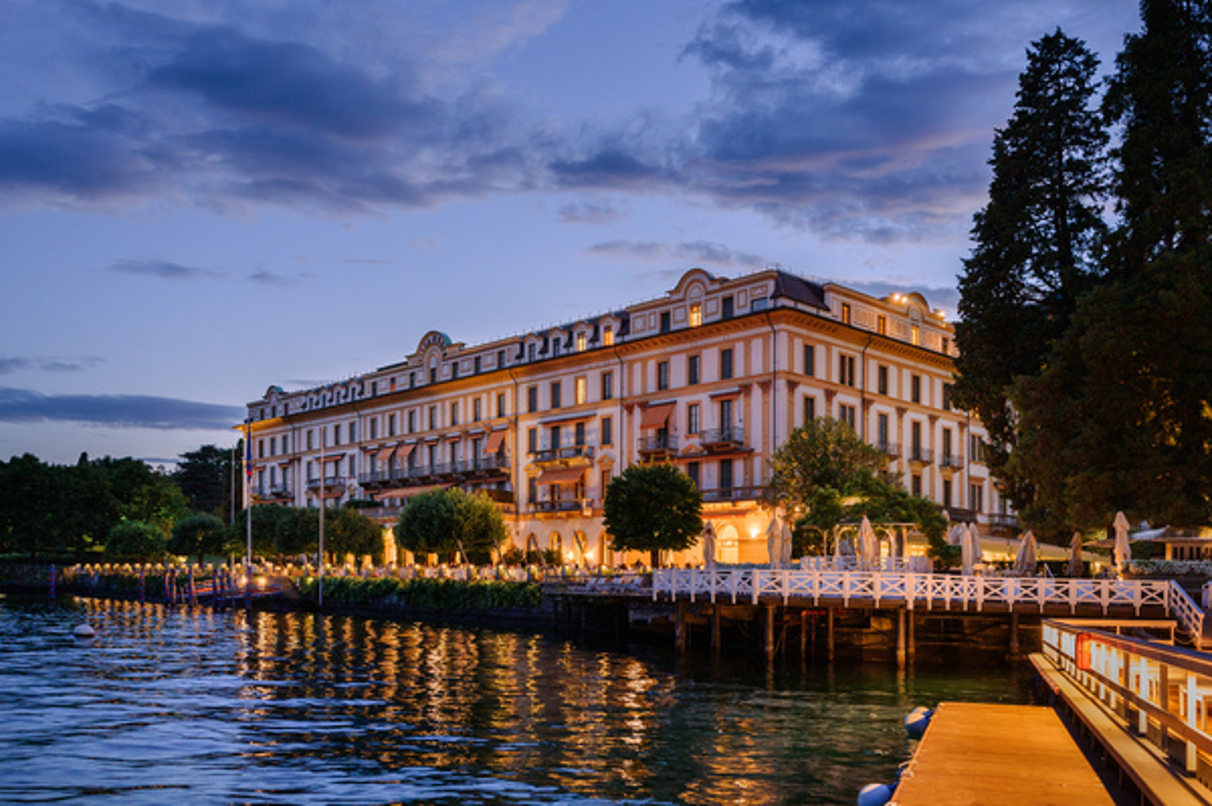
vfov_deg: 43.5
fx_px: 1009
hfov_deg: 62.0
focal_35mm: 30
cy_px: 403
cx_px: 606
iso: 720
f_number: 4
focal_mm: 30
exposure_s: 1/6
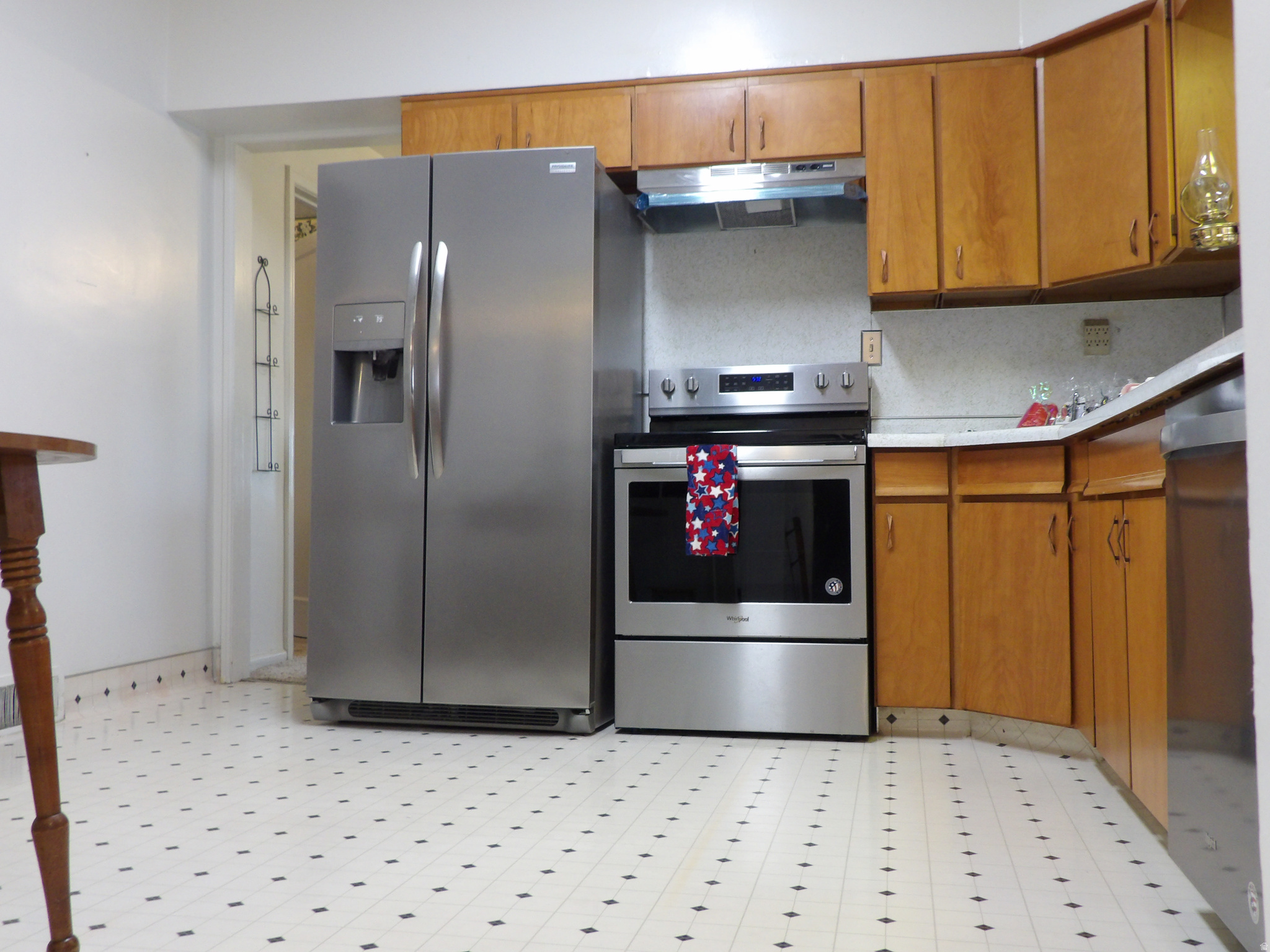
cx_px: 635
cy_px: 476
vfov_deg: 42.9
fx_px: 1211
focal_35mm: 33
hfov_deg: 55.4
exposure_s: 1/17
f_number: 3.6
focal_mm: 5.9
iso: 313
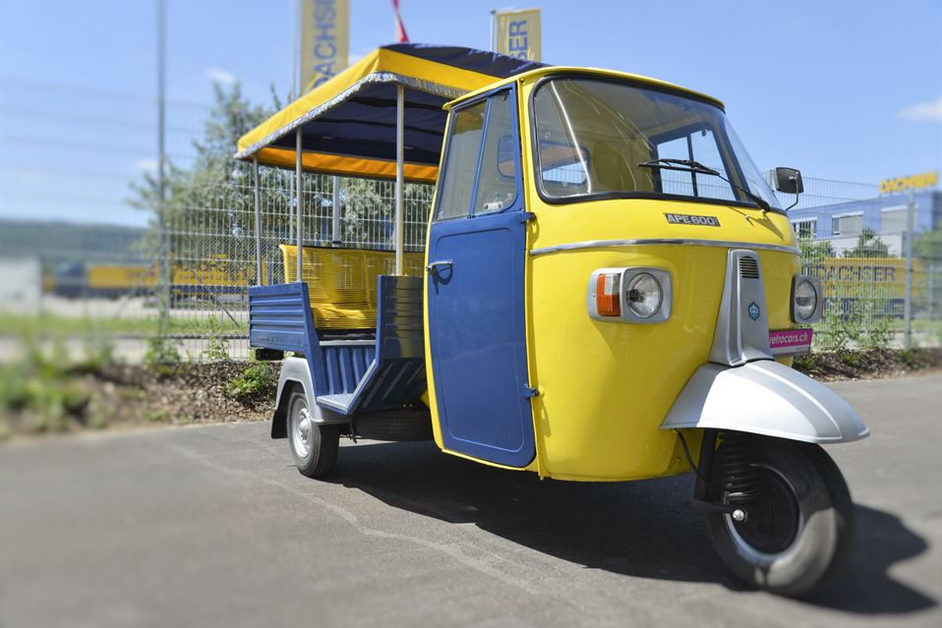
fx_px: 785
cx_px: 471
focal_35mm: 30
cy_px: 314
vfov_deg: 43.6
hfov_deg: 61.9
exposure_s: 1/250
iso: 100
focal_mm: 30
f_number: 8
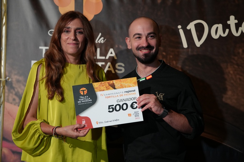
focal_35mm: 105
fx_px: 711
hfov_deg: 19.5
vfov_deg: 13.0
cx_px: 122
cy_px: 81
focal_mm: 105
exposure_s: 1/160
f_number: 4.5
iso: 3200
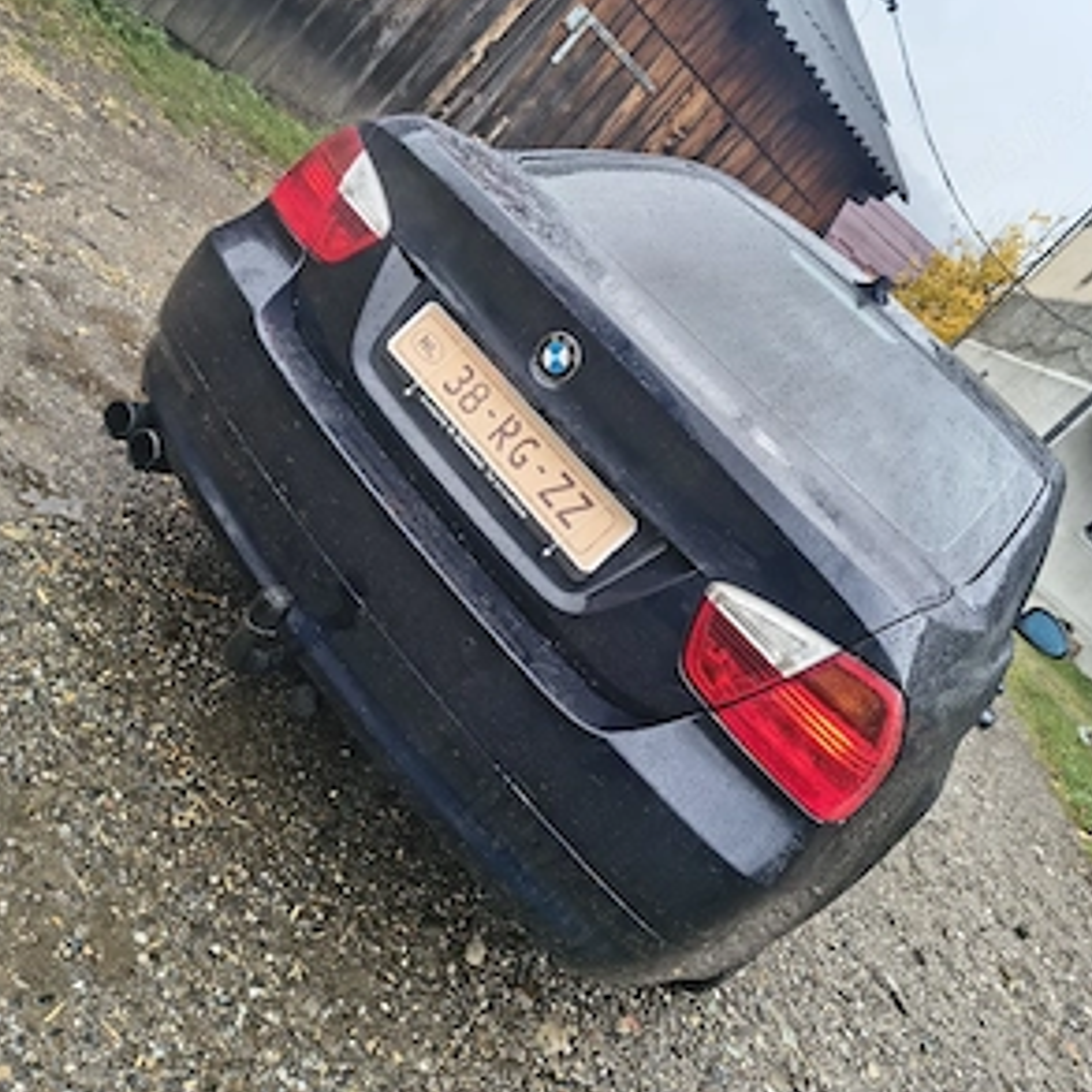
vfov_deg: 55.4
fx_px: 1035
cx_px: 544
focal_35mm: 29
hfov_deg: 55.6
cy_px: 462
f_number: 1.8
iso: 100
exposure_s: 1/145
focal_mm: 5.56
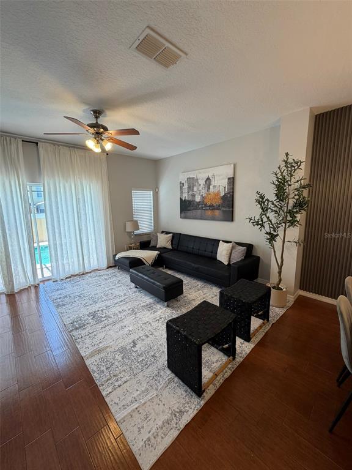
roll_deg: +0.6
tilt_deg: -9.2
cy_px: 235
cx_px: 176
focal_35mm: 14
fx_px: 190
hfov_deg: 85.7
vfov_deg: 102.1
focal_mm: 2.22
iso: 125
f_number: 2.2
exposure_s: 1/120
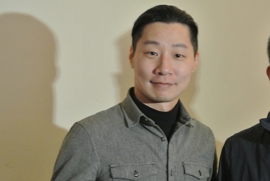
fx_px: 706
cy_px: 160
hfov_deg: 21.4
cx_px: 220
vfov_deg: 14.5
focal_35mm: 94
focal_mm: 17.5
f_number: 4.5
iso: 800
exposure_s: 1/13
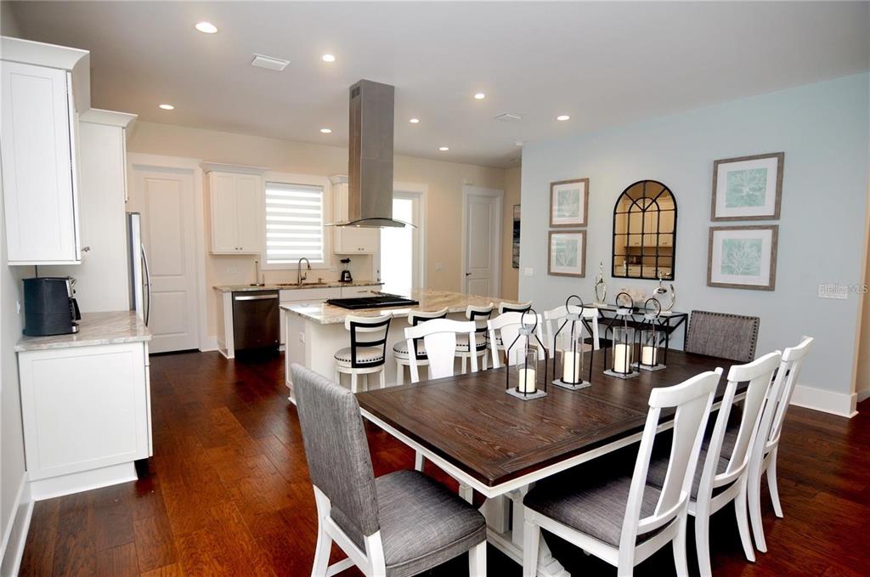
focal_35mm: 18
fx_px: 434
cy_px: 288
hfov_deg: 90.1
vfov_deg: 67.2
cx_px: 435
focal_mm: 12
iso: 200
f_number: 4
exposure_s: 1/60
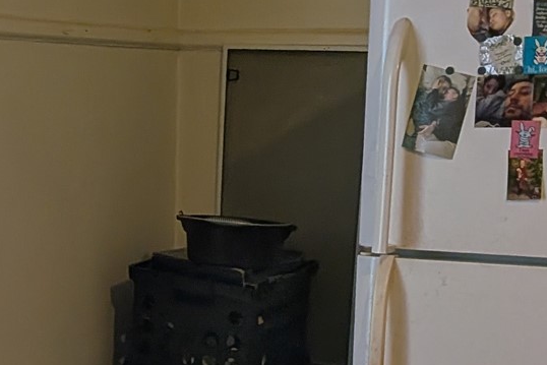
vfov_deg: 14.2
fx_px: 1444
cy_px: 339
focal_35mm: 95
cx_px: 159
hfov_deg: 21.3
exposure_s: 1/120
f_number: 1.7
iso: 53
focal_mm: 4.53
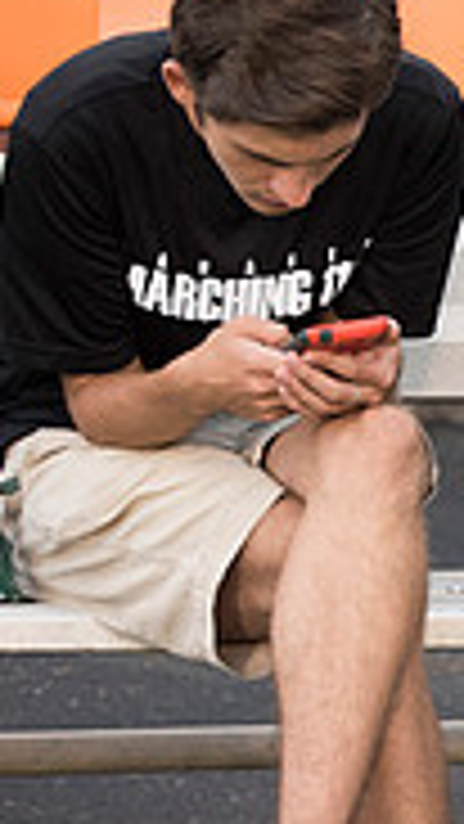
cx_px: 1270
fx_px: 7105
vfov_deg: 6.6
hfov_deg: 3.7
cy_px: 335
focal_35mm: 325
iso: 1000
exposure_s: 1/1250
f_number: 2.8
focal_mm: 98
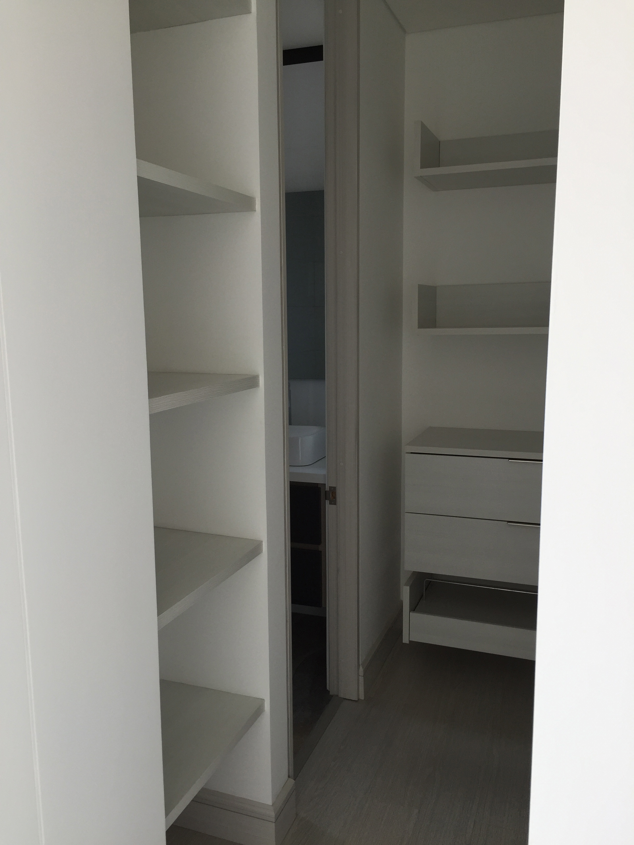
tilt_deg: -8.7
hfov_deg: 48.2
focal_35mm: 29
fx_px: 708
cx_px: 317
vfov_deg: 61.7
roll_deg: -0.2
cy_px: 422
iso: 32
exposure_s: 1/120
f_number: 2.2
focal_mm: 4.15
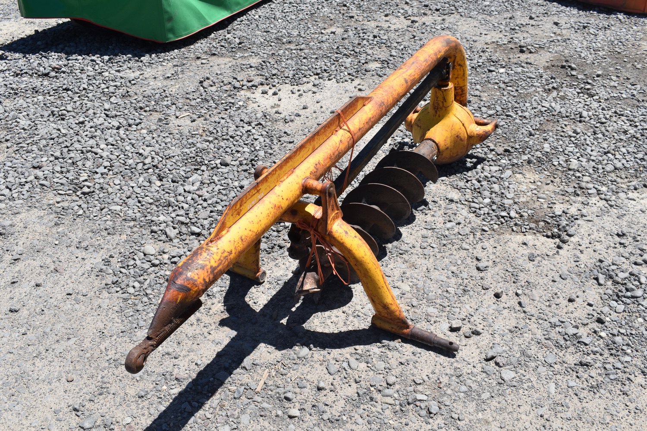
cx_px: 324
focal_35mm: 34
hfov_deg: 55.1
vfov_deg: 38.4
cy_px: 216
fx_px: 620
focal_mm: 23
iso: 200
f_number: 10
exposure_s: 1/400
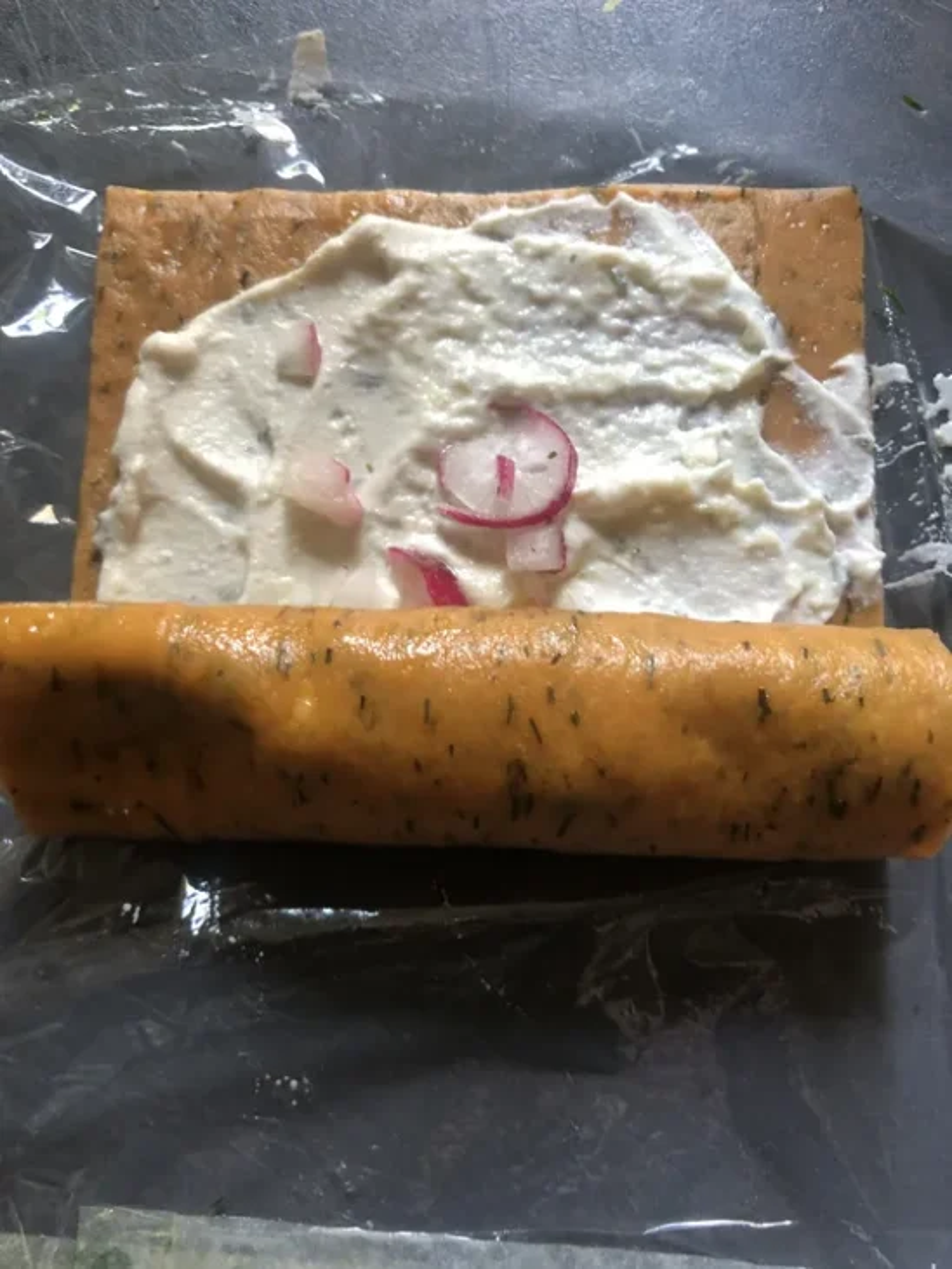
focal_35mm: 28
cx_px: 476
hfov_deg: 49.8
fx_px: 1026
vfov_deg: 63.4
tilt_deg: -79.8
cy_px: 634
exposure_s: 1/15
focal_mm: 4
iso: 40
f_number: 1.8
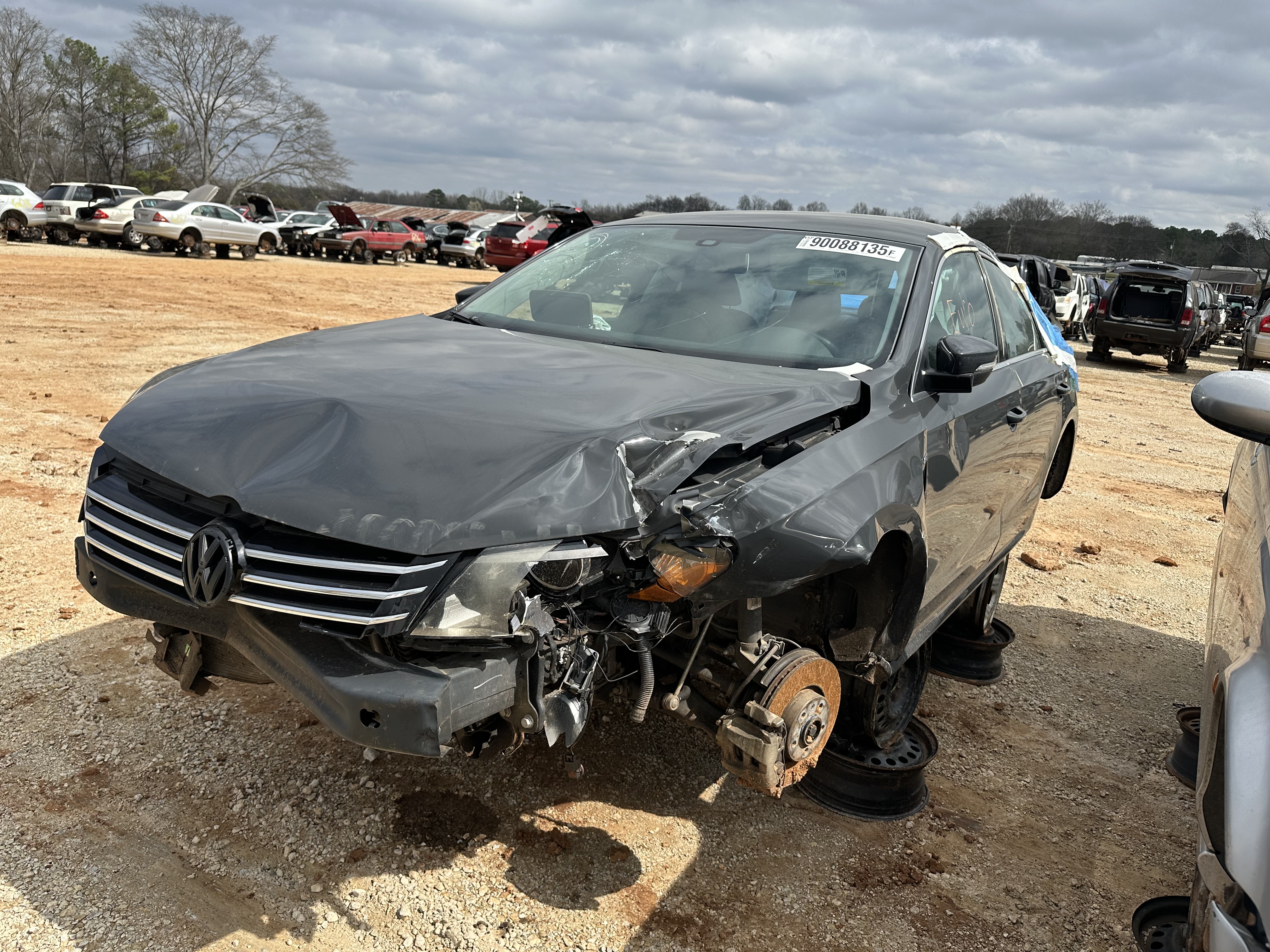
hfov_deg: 71.6
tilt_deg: -15.3
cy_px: 476
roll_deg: -4.7
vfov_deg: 56.8
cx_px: 635
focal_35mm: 24
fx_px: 881
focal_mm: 6.86
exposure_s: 1/4545
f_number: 1.78
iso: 80
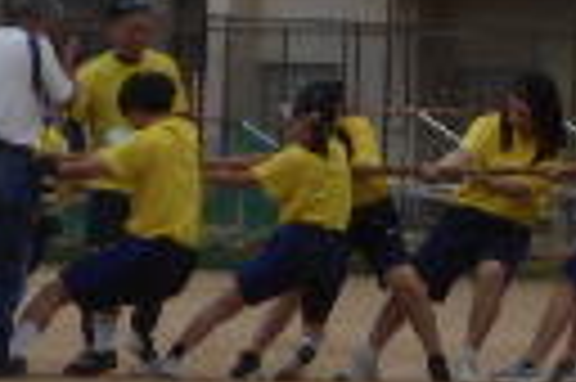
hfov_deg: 4.0
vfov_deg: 2.6
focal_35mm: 515
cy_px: -422
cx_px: -621
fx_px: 8229
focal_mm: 17.6
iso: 80
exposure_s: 1/640
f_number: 5.5
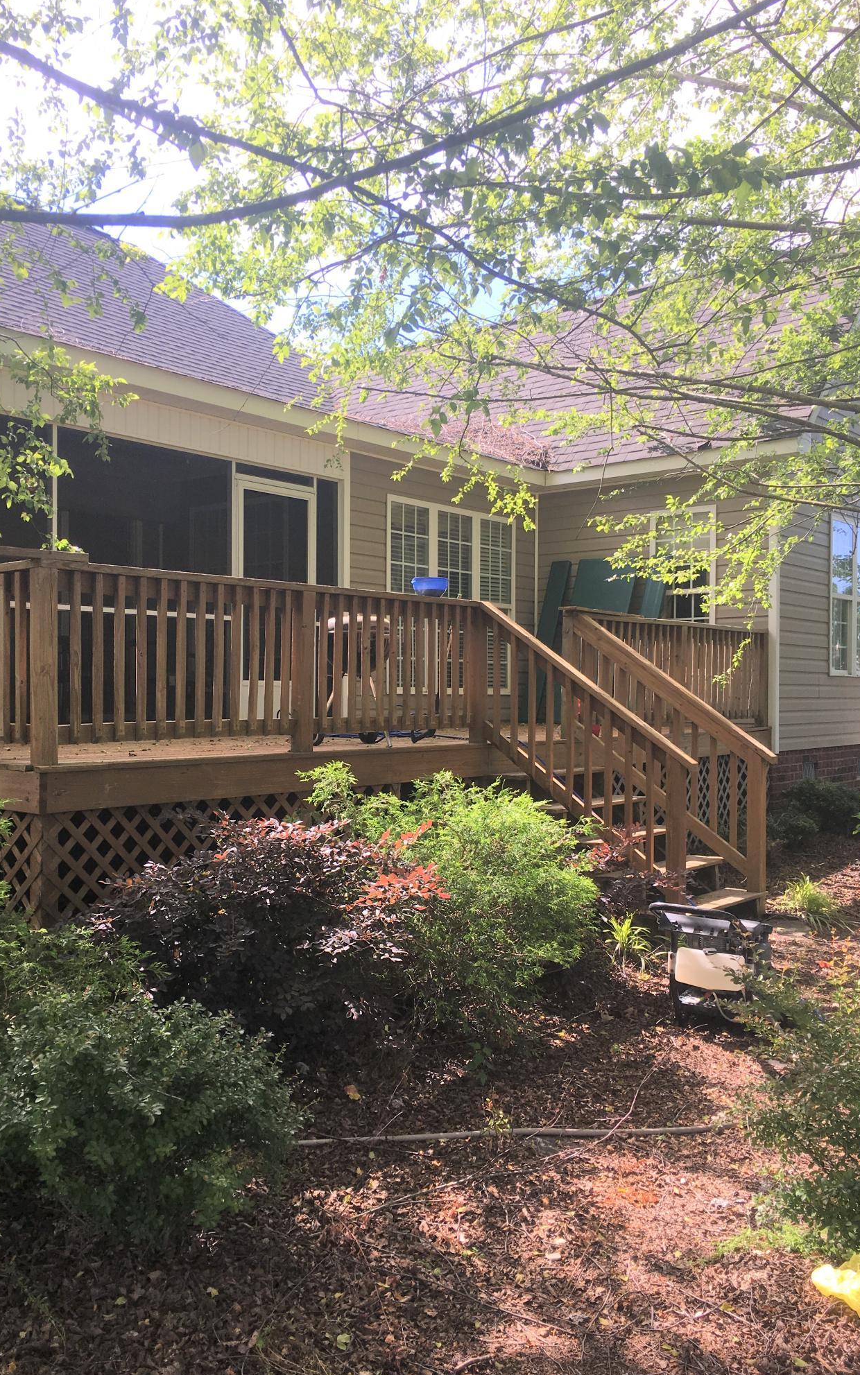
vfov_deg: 61.2
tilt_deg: -0.5
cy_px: 690
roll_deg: -0.6
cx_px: 358
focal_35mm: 31
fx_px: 1162
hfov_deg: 40.5
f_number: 2.2
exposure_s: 1/487
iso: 25
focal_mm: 4.15
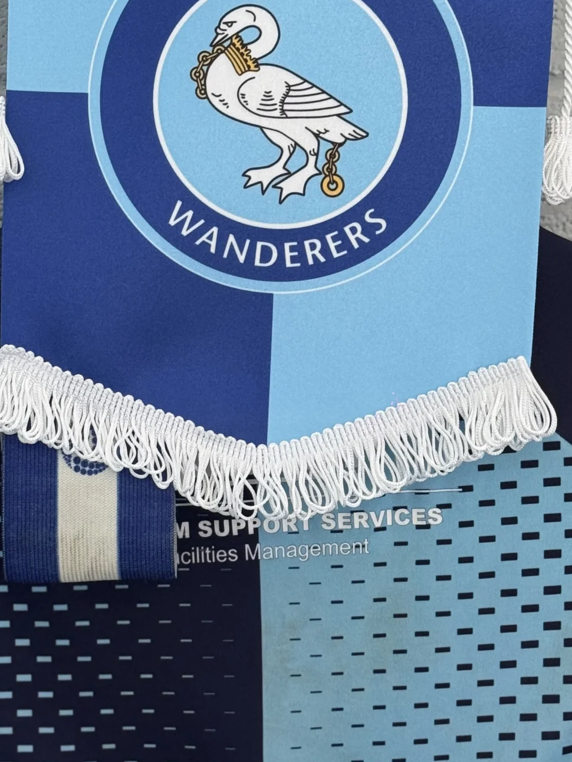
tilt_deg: -5.9
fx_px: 2093
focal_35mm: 95
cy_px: 377
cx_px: 255
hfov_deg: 15.6
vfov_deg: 20.6
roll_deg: -0.6
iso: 100
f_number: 1.78
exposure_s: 1/60
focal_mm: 6.76
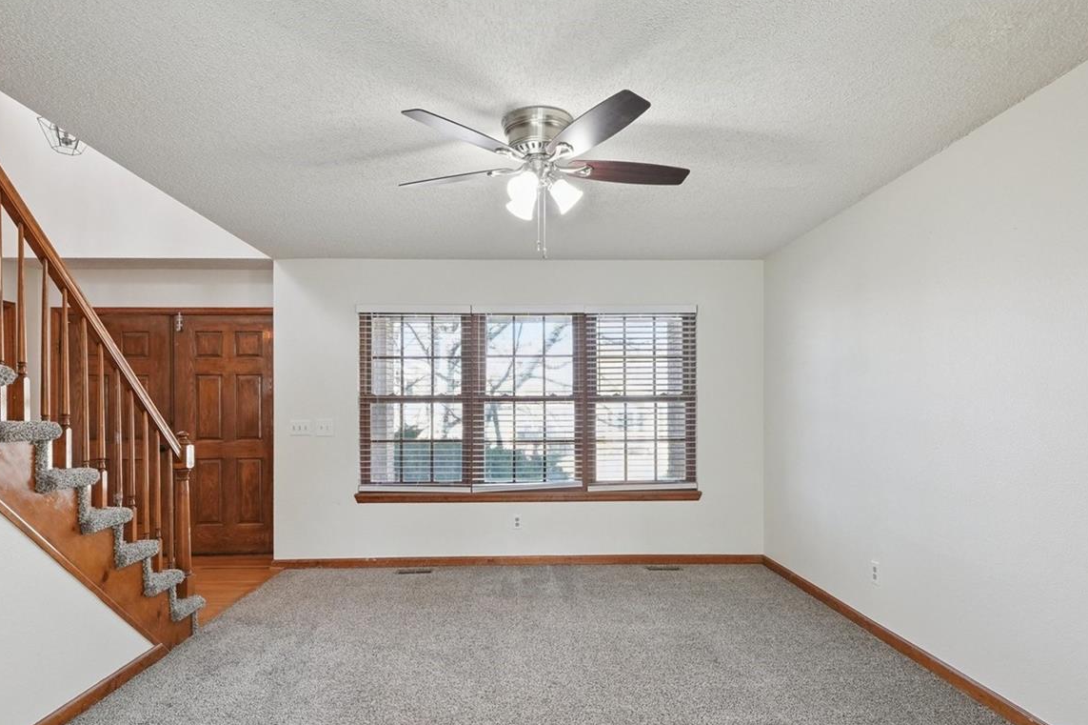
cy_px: 419
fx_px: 634
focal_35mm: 21
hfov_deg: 81.1
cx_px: 584
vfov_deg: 59.2
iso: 640
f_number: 8
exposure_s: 1/25
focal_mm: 10
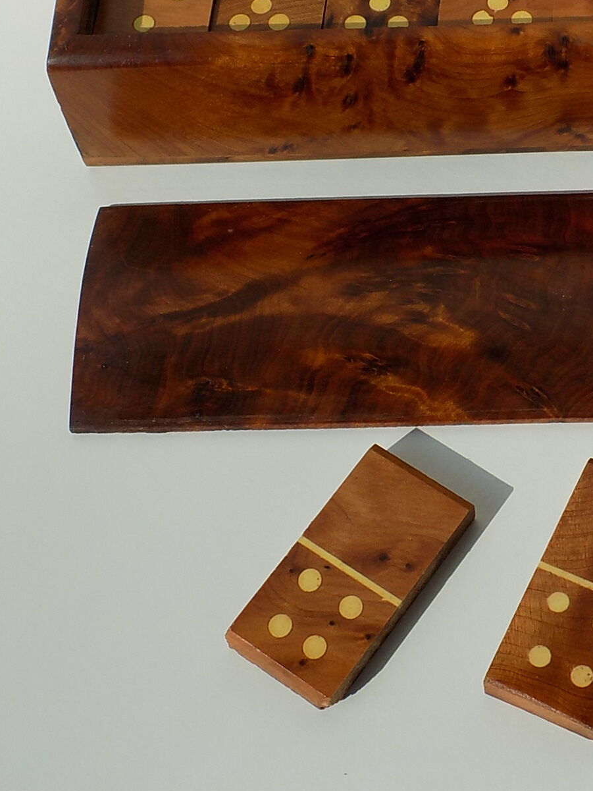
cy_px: 199
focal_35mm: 70
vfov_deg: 27.4
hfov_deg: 20.7
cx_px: 498
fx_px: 1599
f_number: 3.5
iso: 80
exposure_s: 1/320
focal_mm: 6.6
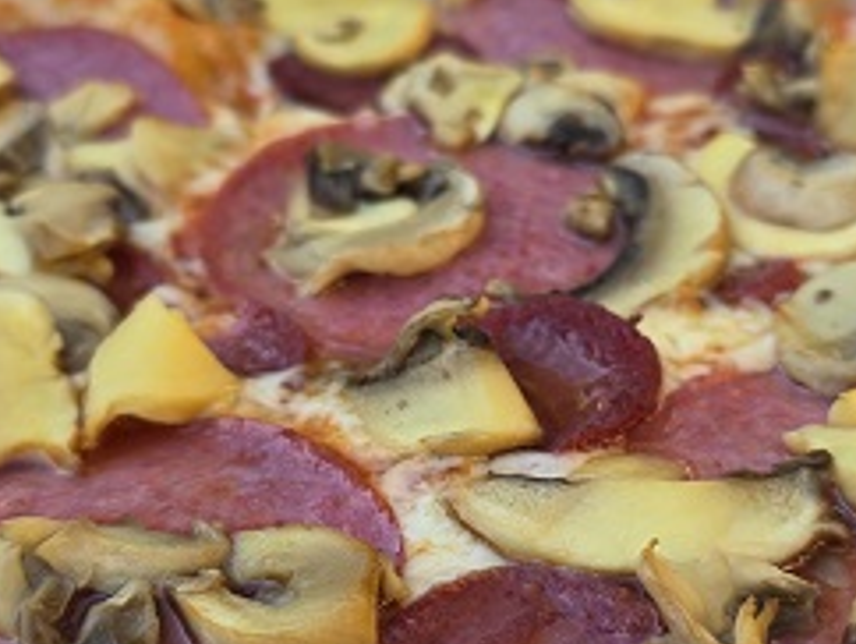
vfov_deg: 25.7
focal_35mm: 57
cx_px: 460
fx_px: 1411
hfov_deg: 33.7
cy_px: 364
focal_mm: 6.3
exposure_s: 1/180
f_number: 1.7
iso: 40
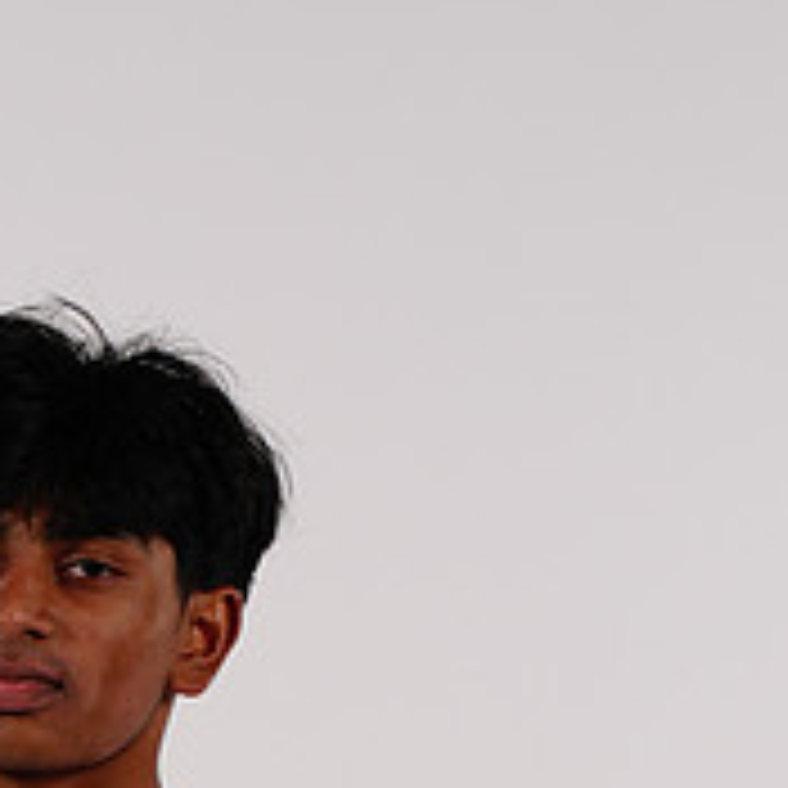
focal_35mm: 564
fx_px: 14526
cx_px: -11
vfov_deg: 3.1
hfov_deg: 3.1
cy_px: 1247
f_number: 10
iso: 200
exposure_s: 1/500
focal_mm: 200
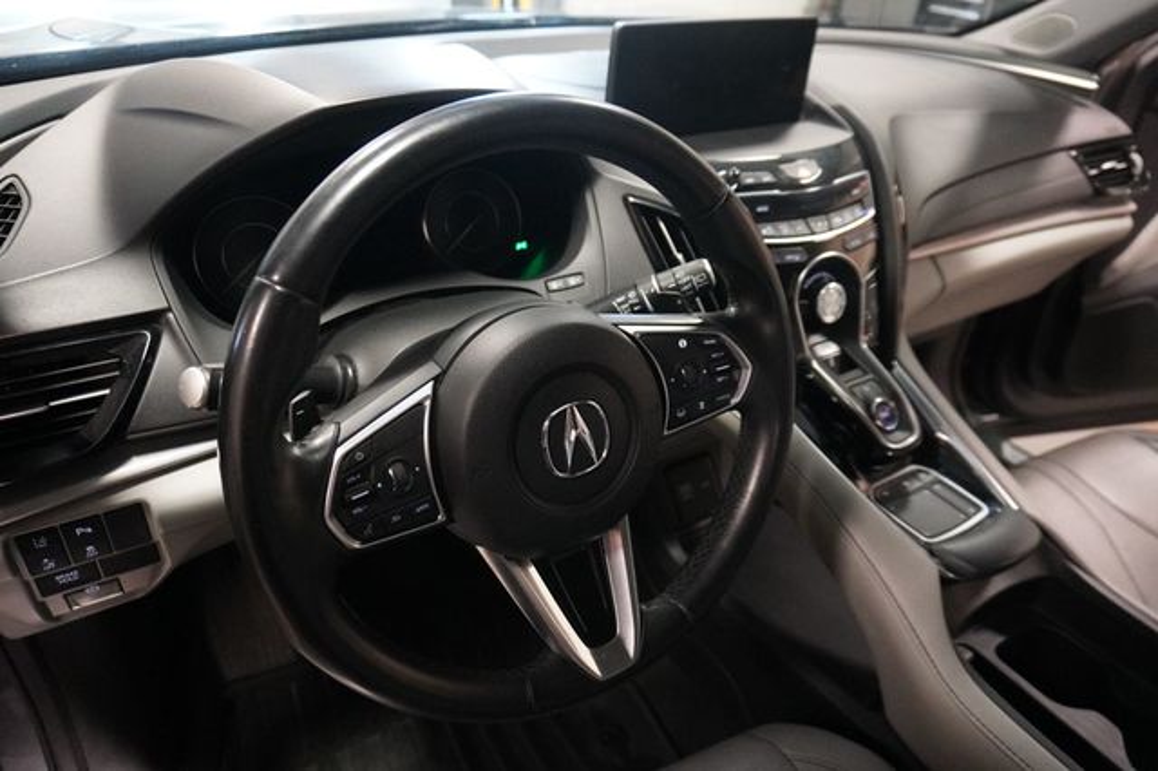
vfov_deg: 53.1
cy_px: 386
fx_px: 772
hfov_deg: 73.8
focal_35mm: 24
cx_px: 579
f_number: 3.5
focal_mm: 16
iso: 6400
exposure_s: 1/100
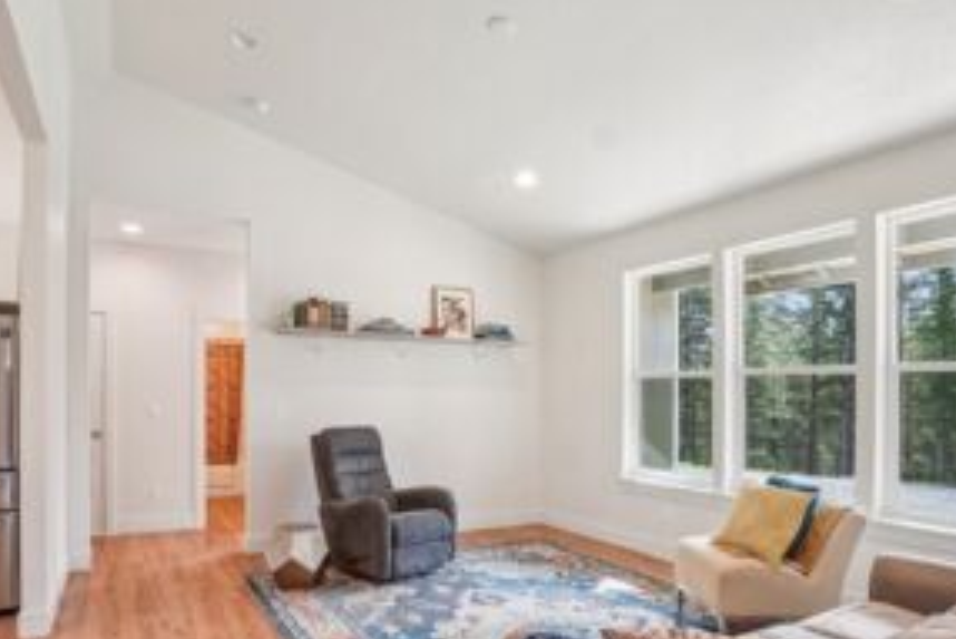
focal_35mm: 21
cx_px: 411
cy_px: 410
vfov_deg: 58.6
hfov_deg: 80.7
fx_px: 558
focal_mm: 10
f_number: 8
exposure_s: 1/25
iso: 400
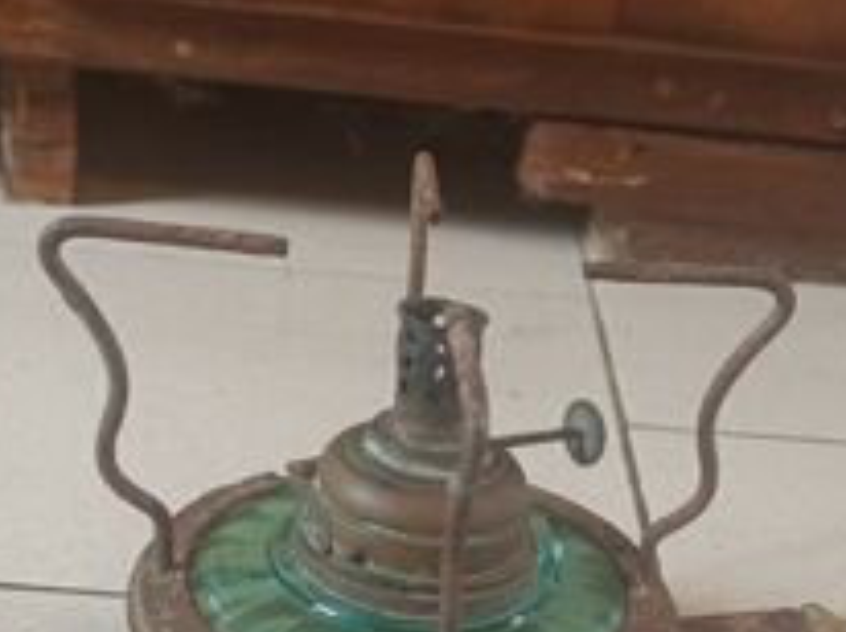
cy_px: 632
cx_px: 538
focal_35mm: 56
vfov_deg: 24.8
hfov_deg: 34.2
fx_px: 1367
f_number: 1.88
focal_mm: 5.59
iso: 897
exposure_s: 1/25
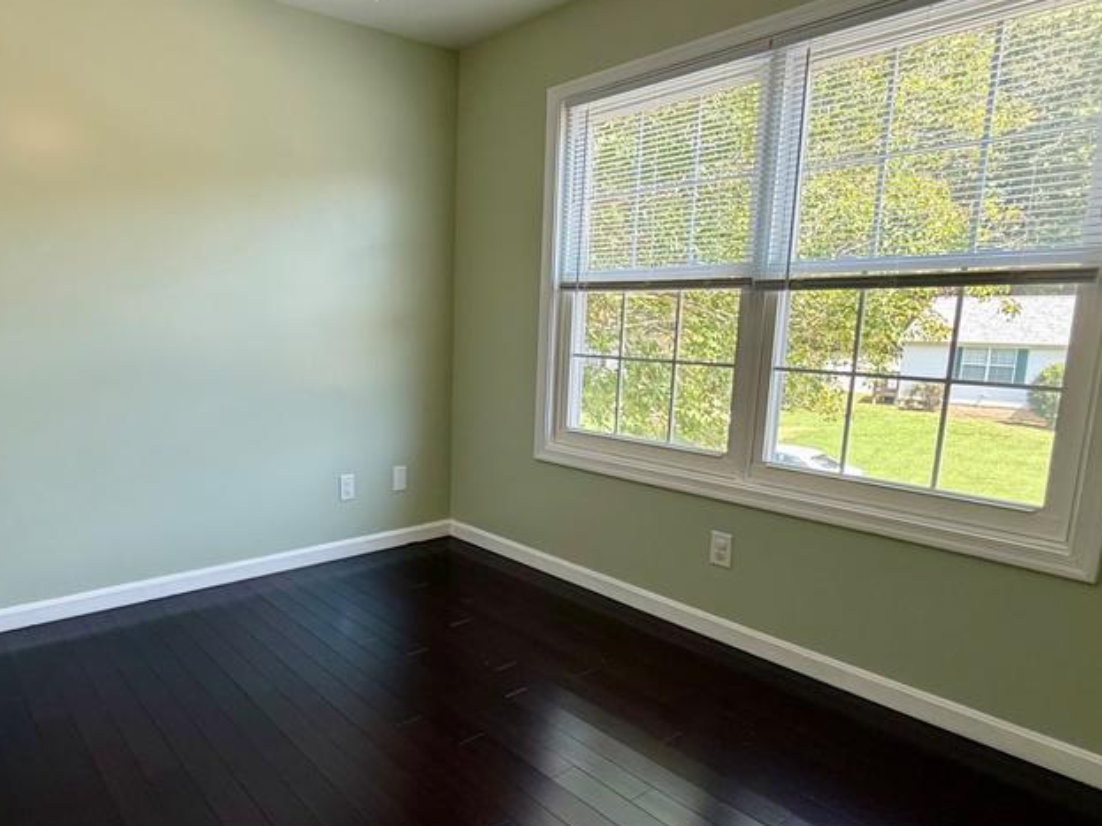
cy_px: 426
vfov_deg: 58.9
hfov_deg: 71.9
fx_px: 732
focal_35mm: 23
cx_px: 375
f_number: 2.2
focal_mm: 2.22
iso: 125
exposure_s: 1/120
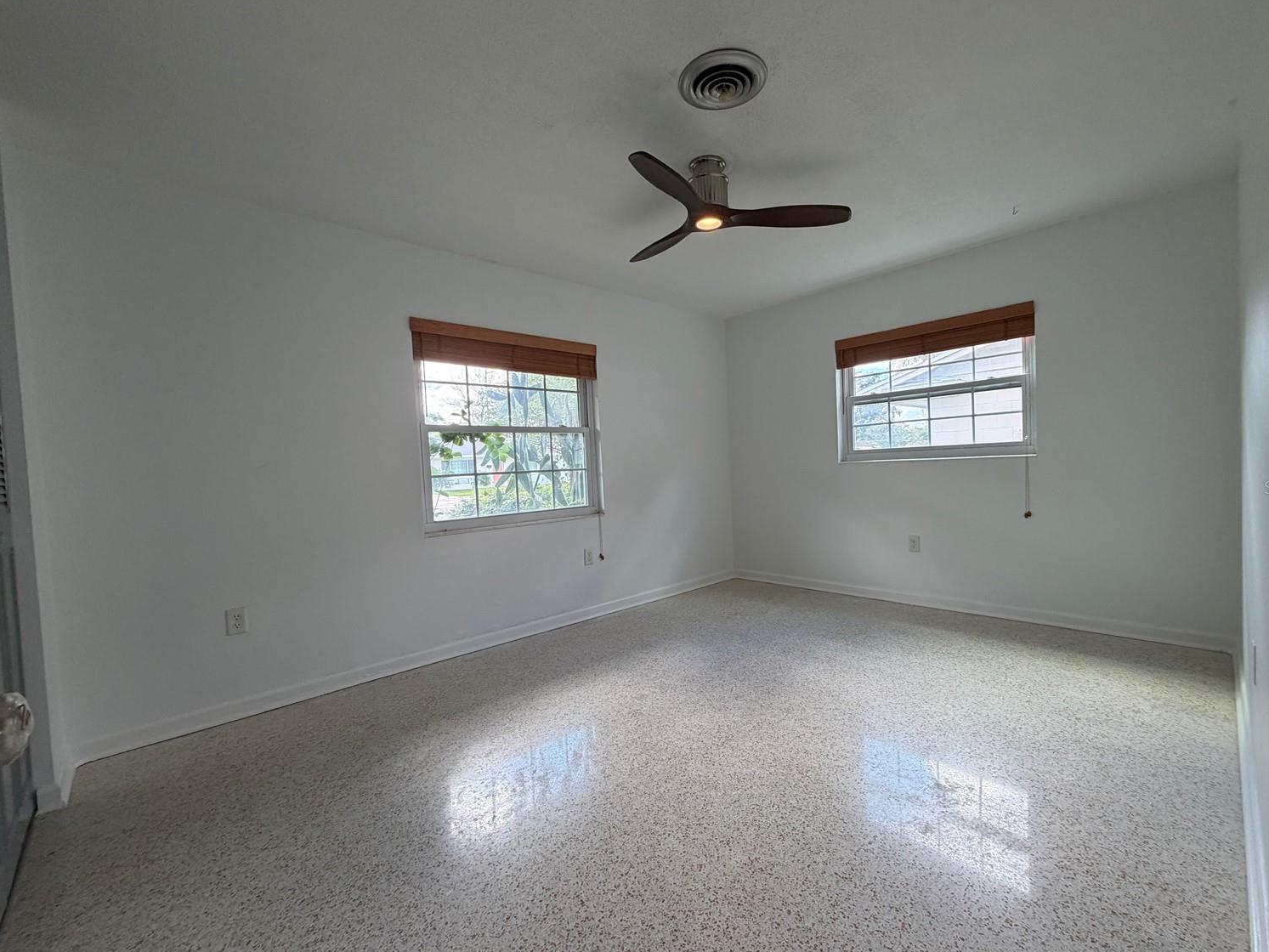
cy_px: 487
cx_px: 665
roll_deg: +2.5
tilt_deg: -2.7
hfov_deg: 98.1
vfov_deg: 81.7
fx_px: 550
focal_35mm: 15
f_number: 2.2
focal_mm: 2.22
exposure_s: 1/121
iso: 125
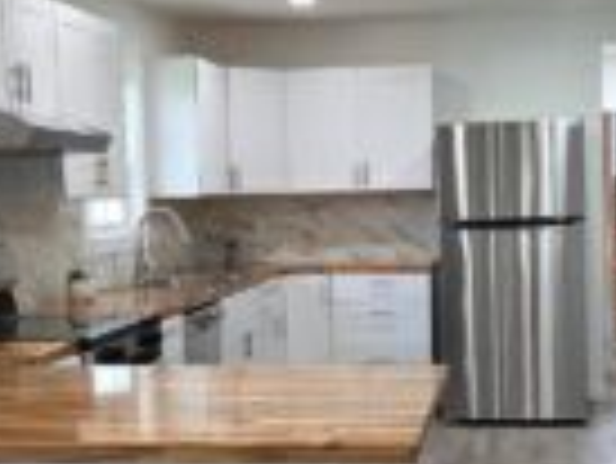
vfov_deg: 21.9
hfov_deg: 28.9
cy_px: 311
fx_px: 1193
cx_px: 360
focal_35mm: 67
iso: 200
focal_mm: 5.4
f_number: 1.8
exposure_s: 1/120
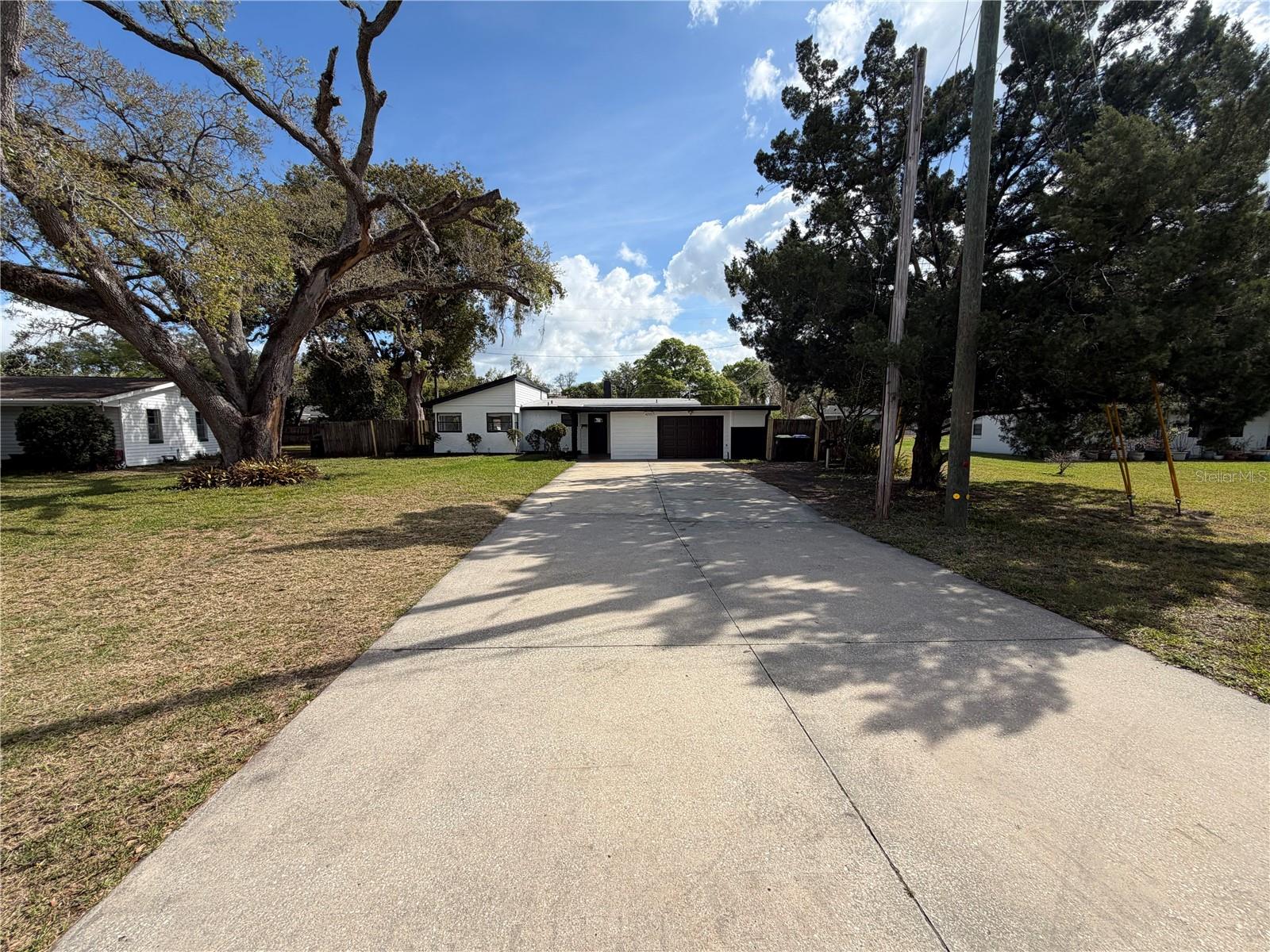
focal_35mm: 14
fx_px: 514
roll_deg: +2.0
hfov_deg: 102.1
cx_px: 635
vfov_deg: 85.7
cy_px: 476
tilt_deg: -6.7
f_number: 2.2
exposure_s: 1/864
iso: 20
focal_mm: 2.22
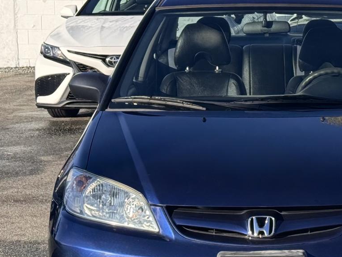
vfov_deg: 18.4
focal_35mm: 80
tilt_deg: -6.0
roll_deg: -1.5
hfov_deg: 24.1
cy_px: 168
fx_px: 790
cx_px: 261
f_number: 1.78
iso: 64
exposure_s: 1/1366
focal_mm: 6.76
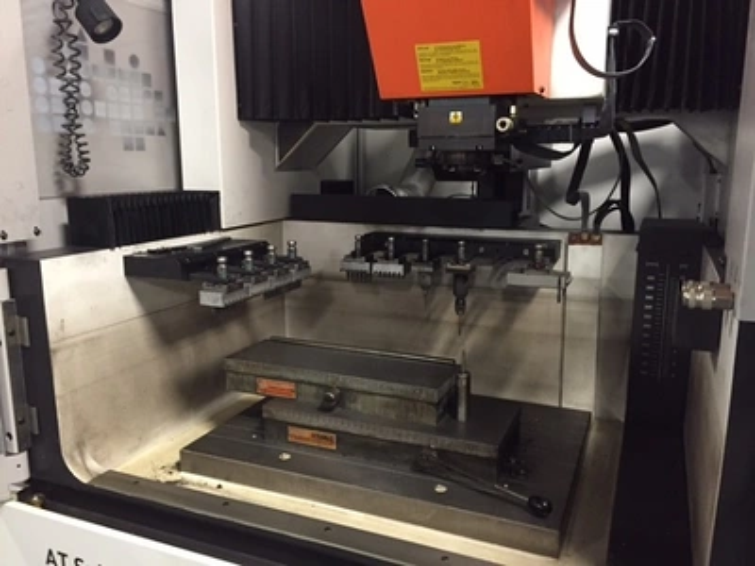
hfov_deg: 61.7
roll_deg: -0.5
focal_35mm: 29
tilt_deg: -11.3
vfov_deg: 48.2
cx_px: 378
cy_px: 283
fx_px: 633
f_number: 2.2
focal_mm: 4.15
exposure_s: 1/24
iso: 250
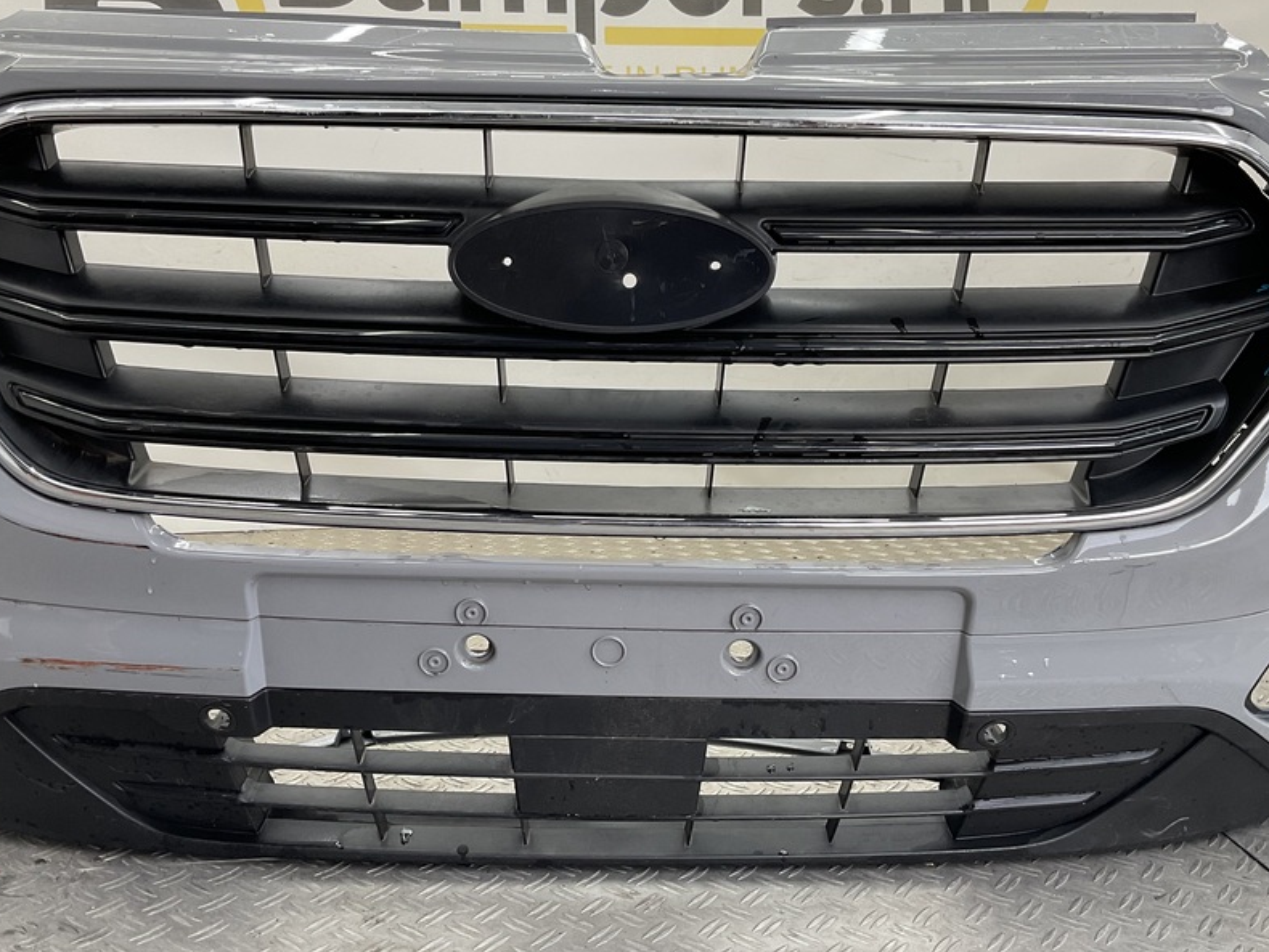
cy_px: 485
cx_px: 631
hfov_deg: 50.1
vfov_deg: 38.7
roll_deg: -1.0
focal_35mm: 37
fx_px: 1357
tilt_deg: -11.2
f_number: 1.8
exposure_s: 1/100
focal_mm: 3
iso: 32
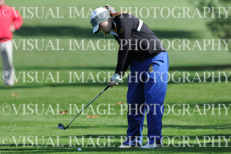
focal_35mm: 604
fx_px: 3875
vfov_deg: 2.3
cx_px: 116
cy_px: 28
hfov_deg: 3.4
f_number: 5
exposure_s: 1/2500
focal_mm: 400
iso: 500
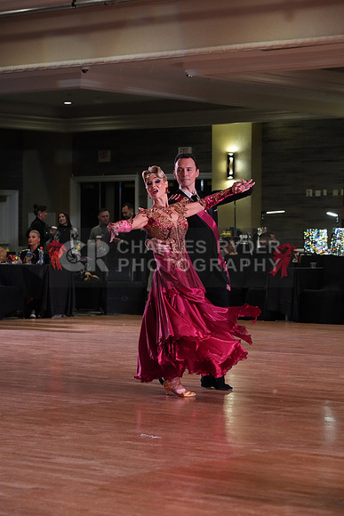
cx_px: 172
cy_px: 258
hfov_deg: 13.0
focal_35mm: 105
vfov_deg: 19.5
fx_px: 1504
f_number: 5.6
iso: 5000
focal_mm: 105
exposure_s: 1/320
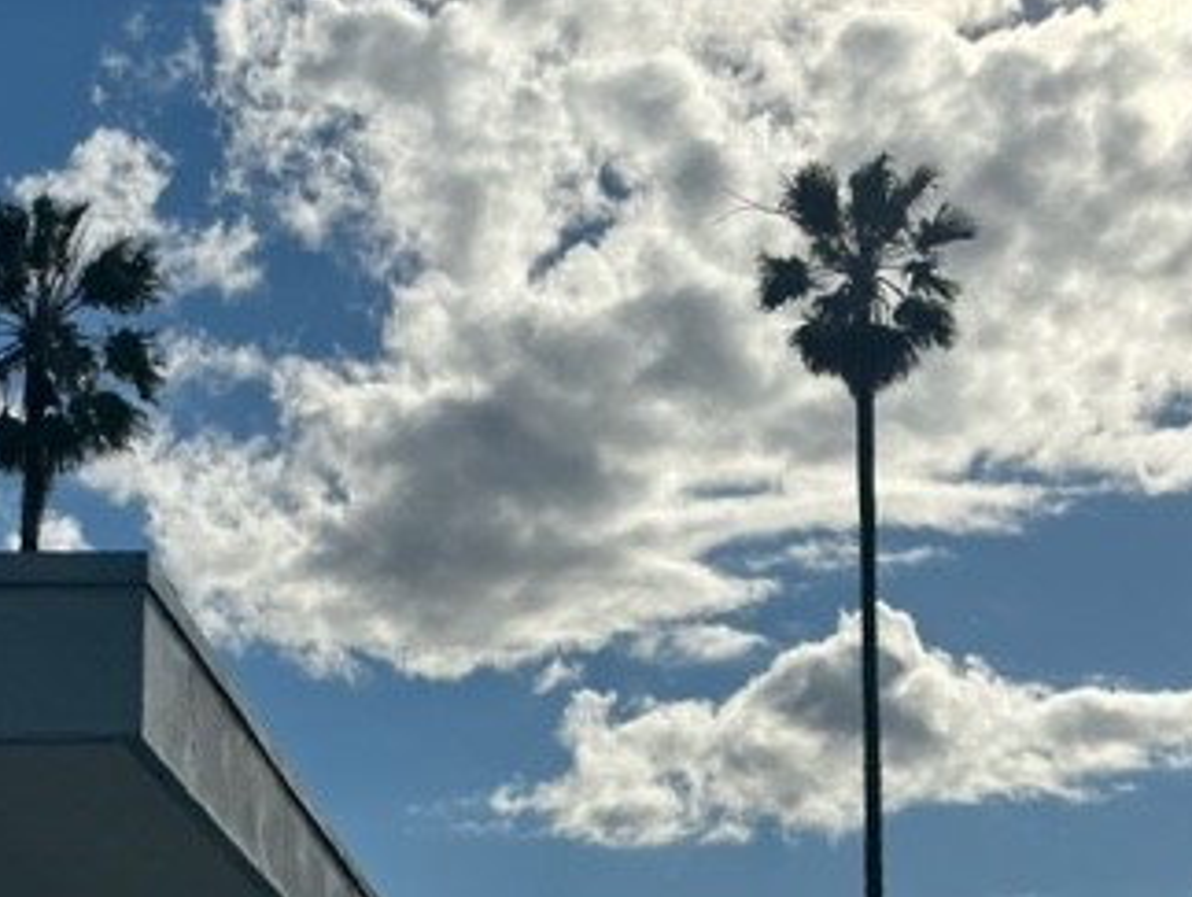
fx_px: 3275
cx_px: 450
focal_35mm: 95
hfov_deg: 20.6
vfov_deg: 15.4
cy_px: 786
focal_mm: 6.86
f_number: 1.78
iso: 50
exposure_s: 1/18868
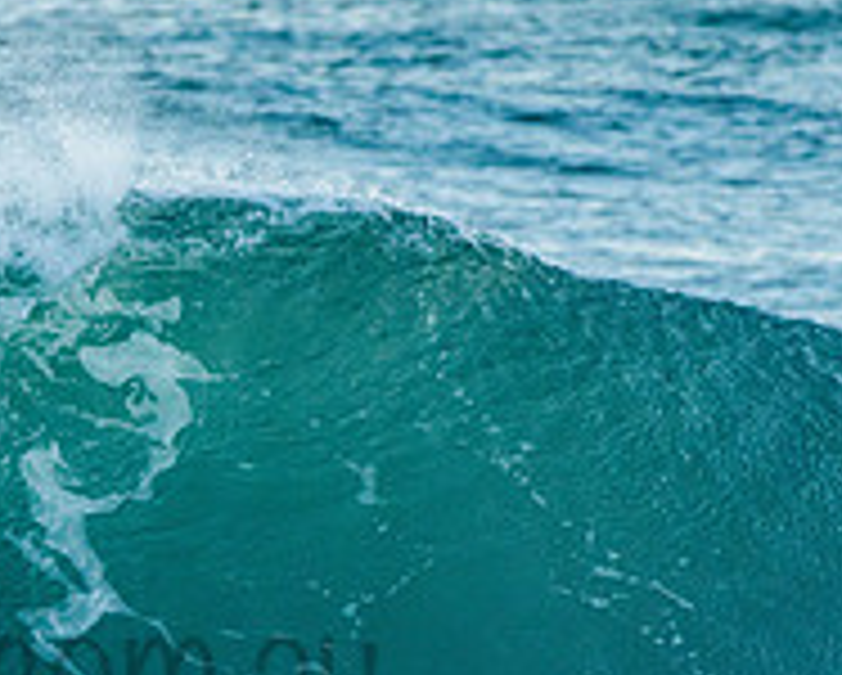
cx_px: -99
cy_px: 619
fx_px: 36321
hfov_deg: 1.3
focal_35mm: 1456
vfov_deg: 1.1
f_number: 5.6
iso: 720
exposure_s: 1/1600
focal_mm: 500
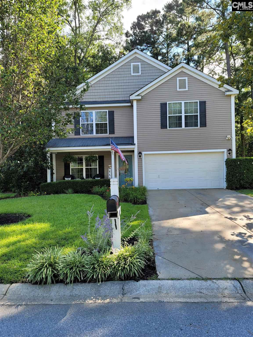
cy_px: 168
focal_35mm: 25
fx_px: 244
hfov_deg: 54.9
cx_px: 126
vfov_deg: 69.4
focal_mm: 7
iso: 20
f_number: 1.8
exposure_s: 1/166
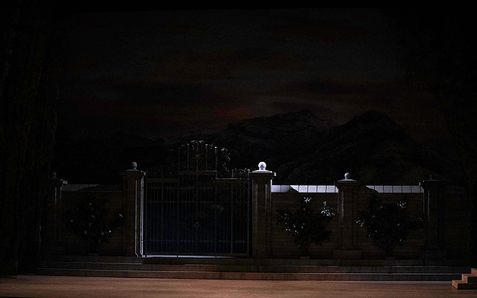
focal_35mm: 72
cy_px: 157
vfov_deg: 18.1
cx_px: 240
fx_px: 936
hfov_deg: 28.6
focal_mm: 70
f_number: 5
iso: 16000
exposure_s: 1/320
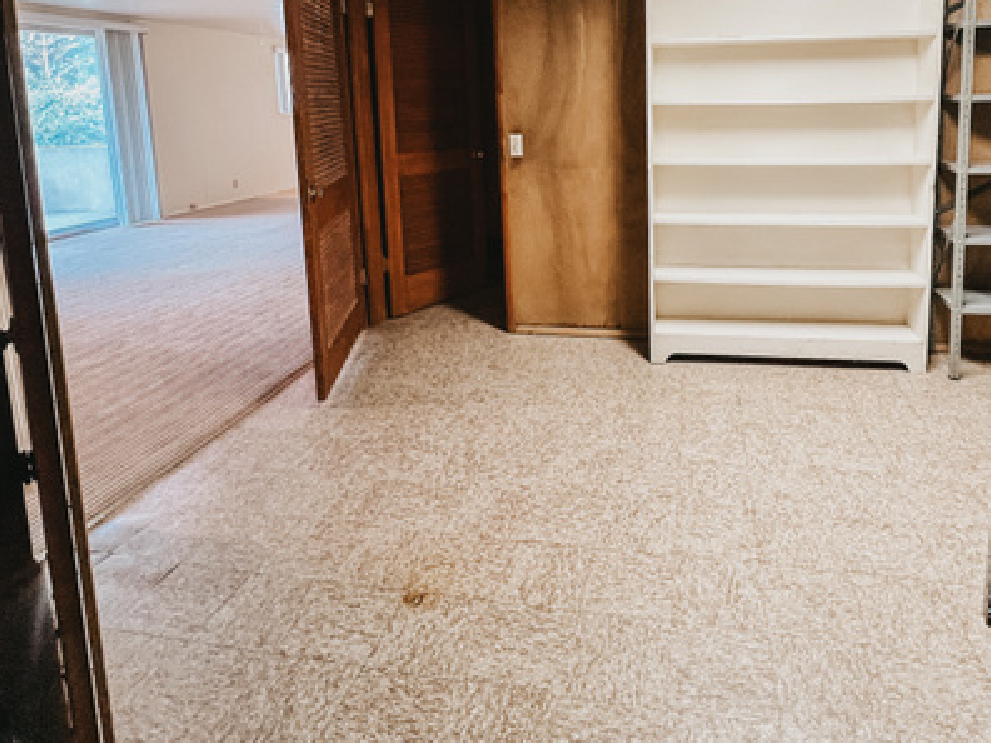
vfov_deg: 60.0
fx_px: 601
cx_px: 591
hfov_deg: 78.2
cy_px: 185
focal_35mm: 21
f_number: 1.8
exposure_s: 1/60
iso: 320
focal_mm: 1.57
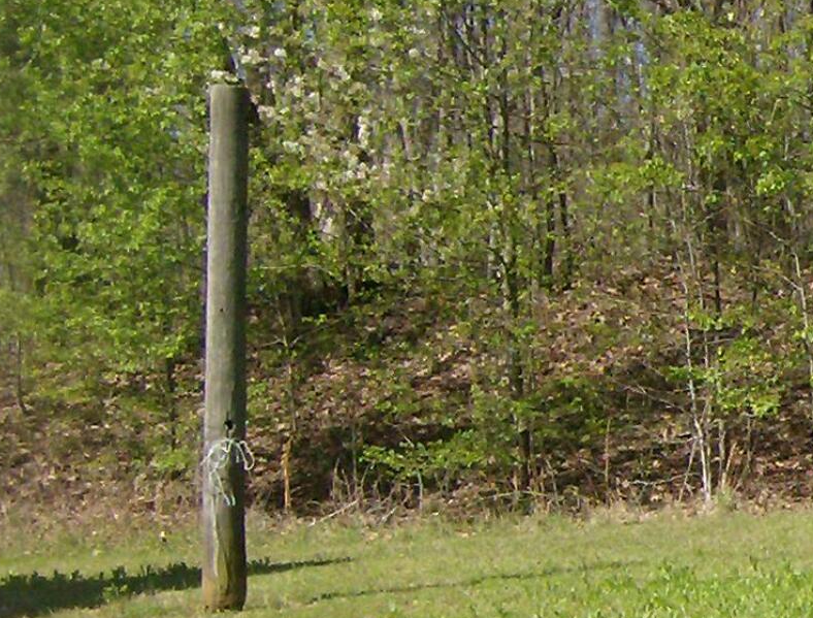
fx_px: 3233
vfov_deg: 10.9
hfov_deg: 13.6
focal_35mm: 137
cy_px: 314
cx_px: 1168
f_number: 4.7
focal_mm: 6
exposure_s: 1/539
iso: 100
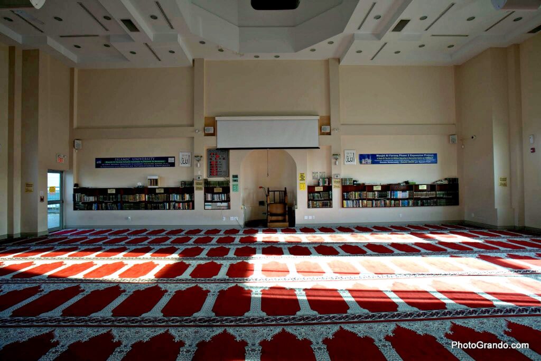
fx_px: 255
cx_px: 270
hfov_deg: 93.3
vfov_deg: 70.5
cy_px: 180
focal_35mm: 17
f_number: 8
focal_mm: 17
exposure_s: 1/15
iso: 200
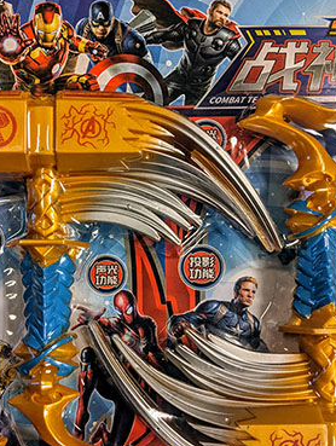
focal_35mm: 34
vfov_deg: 53.6
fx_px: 439
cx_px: 138
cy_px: 258
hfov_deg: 41.7
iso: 157
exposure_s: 1/68
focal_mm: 4.38
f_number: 1.73
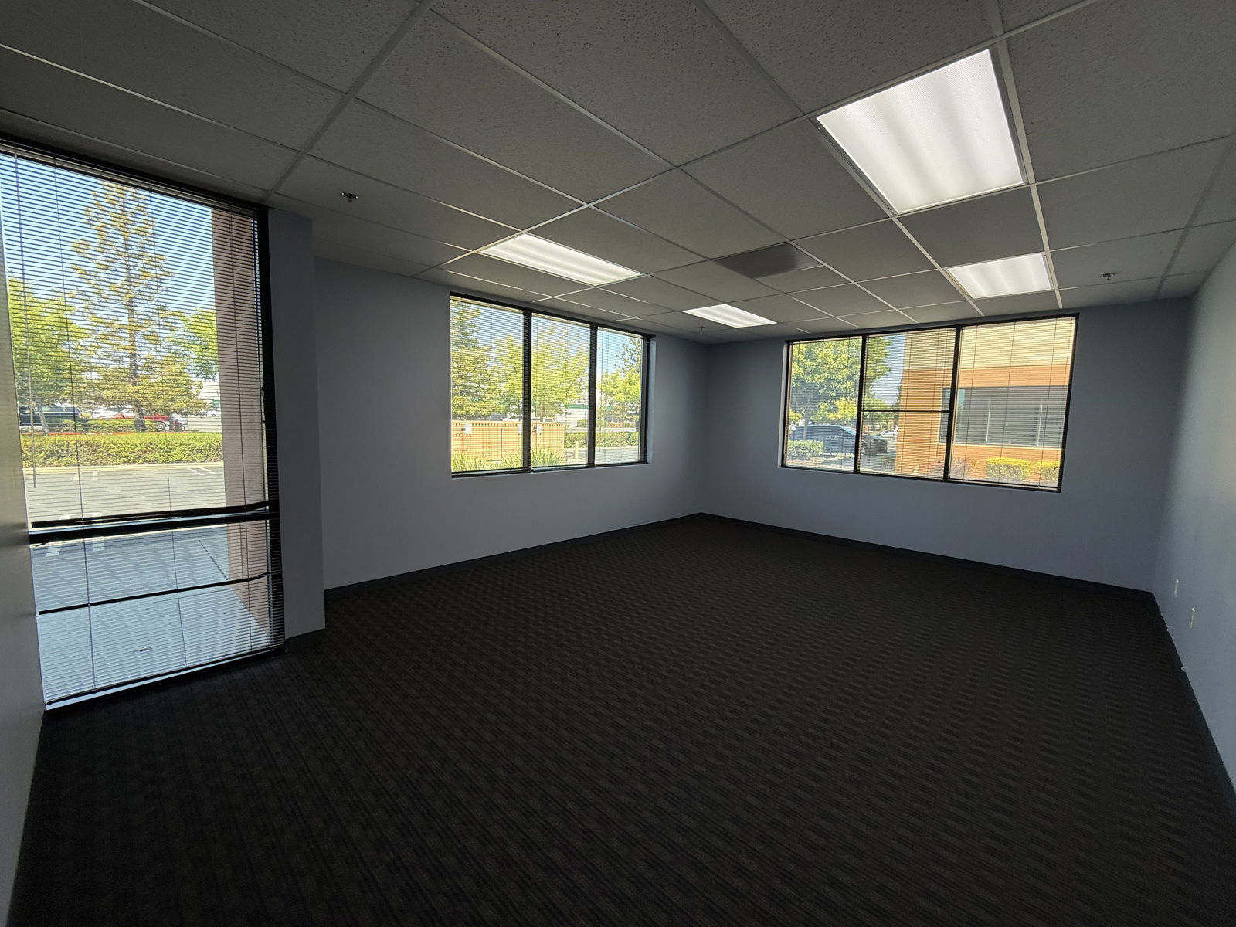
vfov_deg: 85.7
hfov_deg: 102.1
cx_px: 618
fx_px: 500
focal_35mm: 14
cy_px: 464
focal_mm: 2.22
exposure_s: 1/153
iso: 64
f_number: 2.2
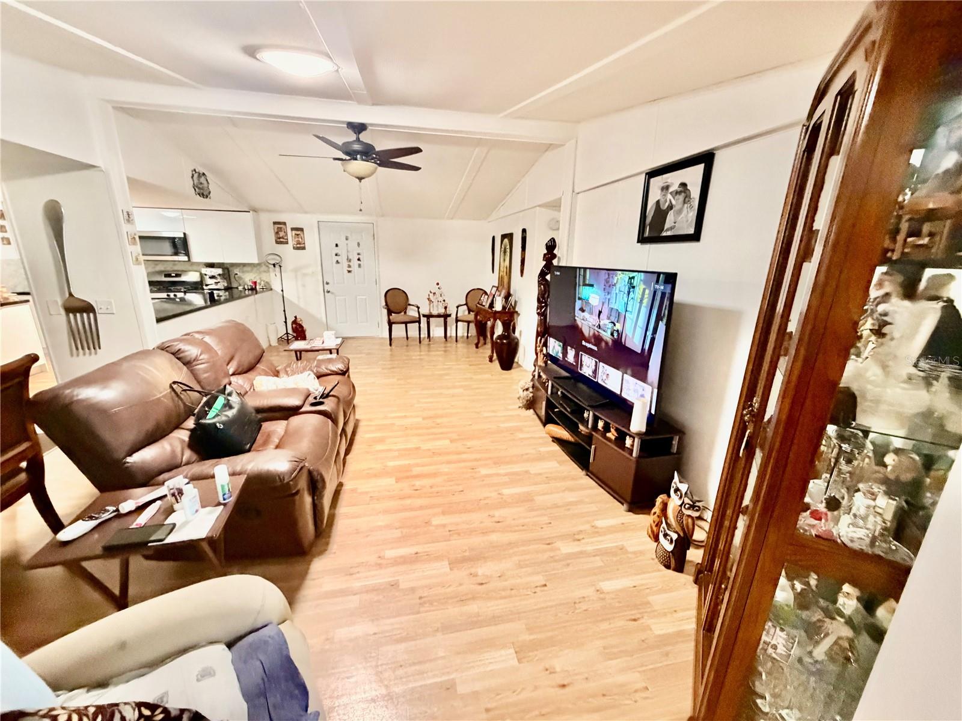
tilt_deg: -15.2
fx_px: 389
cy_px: 360
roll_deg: -1.4
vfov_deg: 85.7
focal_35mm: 14
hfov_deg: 102.1
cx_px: 481
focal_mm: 2.22
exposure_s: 1/60
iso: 800
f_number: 2.2
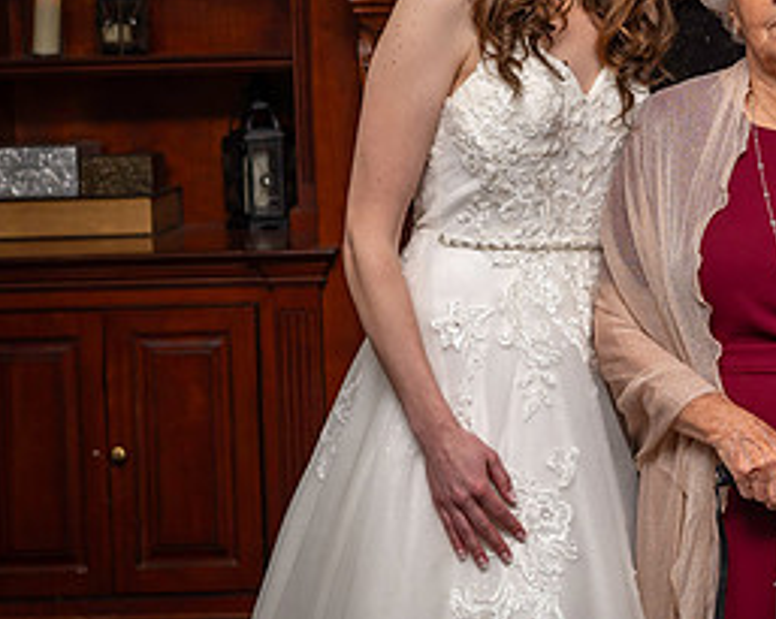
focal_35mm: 106
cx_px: 770
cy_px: 112
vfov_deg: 14.4
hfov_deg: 17.7
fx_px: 2432
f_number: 4.5
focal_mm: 50
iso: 800
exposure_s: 1/125
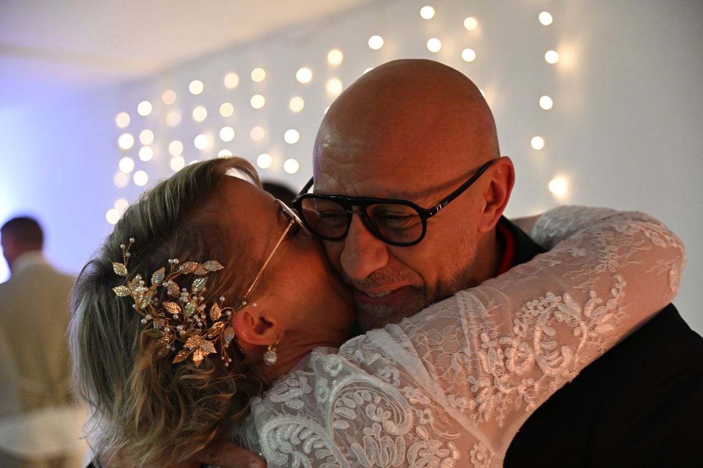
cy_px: 234
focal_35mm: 66
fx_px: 1288
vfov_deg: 20.6
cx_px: 352
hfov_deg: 30.5
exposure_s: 1/60
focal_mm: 66
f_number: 4
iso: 6400
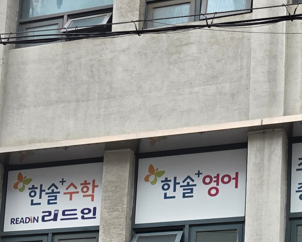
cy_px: 367
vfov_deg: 16.7
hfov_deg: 23.0
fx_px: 742
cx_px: 129
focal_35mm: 83
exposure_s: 1/180
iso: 100
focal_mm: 5.4
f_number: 1.8
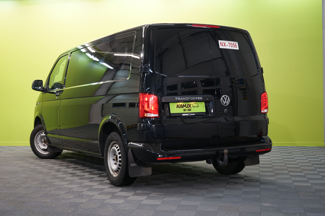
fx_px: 469
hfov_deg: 38.2
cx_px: 162
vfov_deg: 26.0
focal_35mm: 52
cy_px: 108
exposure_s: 1/20
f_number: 5.6
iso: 400
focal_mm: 52
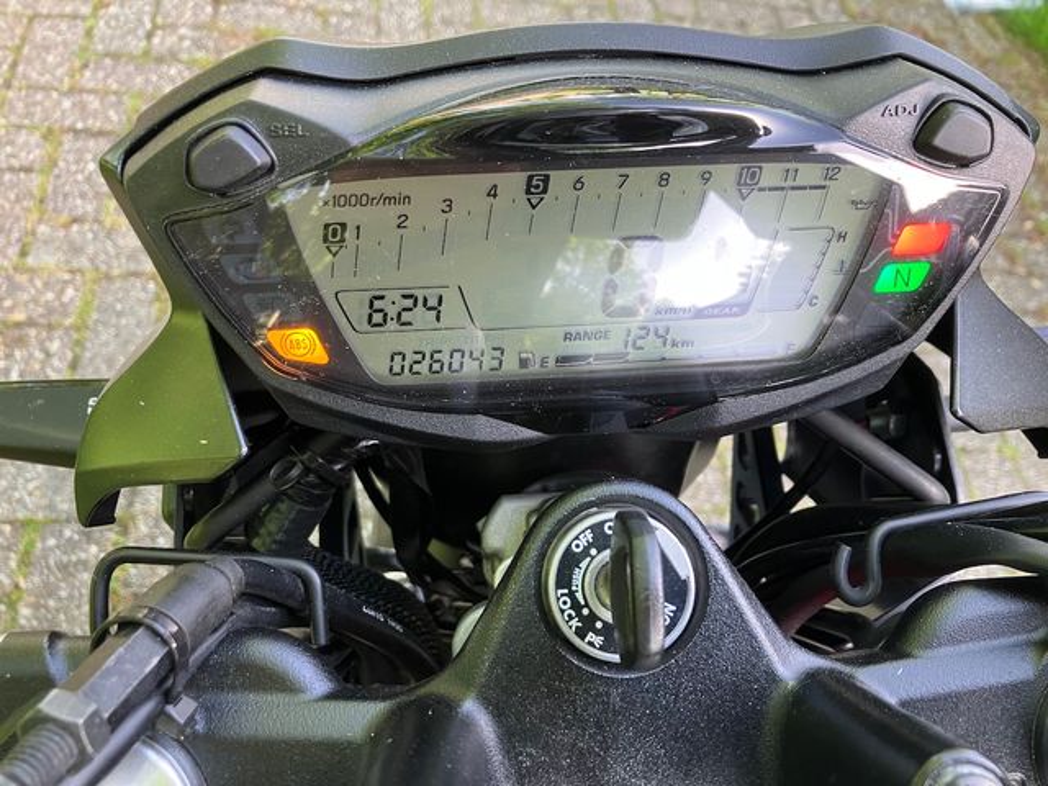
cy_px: 393
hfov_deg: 63.4
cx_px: 524
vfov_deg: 49.7
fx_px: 848
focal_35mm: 28
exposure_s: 1/75
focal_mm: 3.99
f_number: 1.8
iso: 80
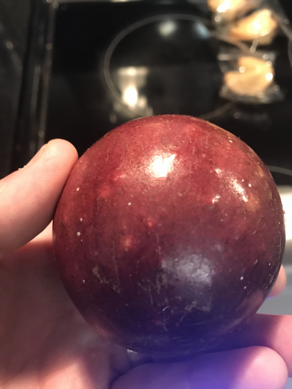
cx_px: 146
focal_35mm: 28
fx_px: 315
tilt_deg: -63.1
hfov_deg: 49.7
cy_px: 194
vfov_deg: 63.4
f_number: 1.8
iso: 100
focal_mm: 3.99
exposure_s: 1/5
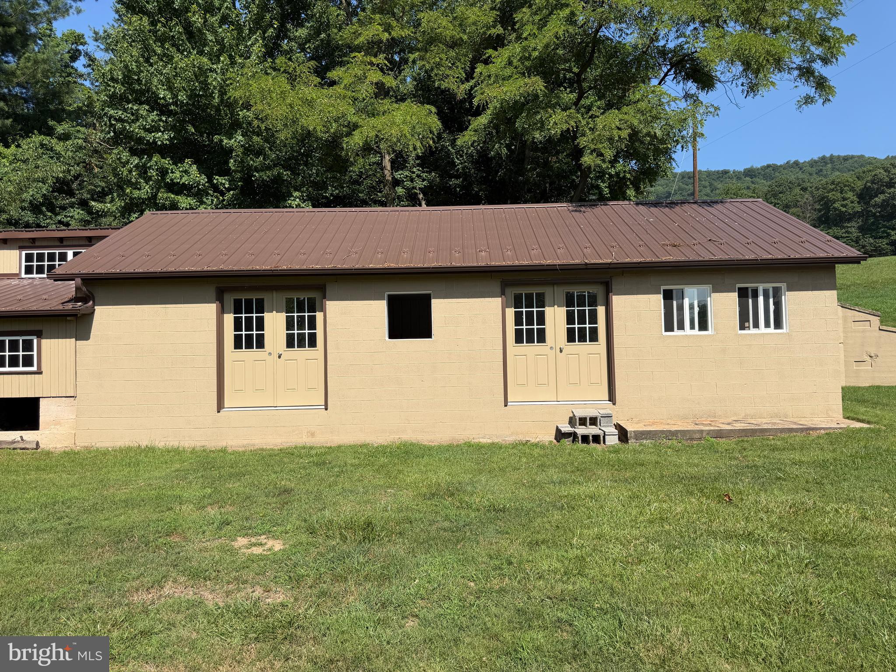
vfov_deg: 56.8
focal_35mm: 24
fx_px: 621
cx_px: 448
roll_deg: +3.1
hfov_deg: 71.6
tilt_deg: +1.6
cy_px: 336
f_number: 1.78
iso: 80
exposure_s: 1/4405
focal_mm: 6.76
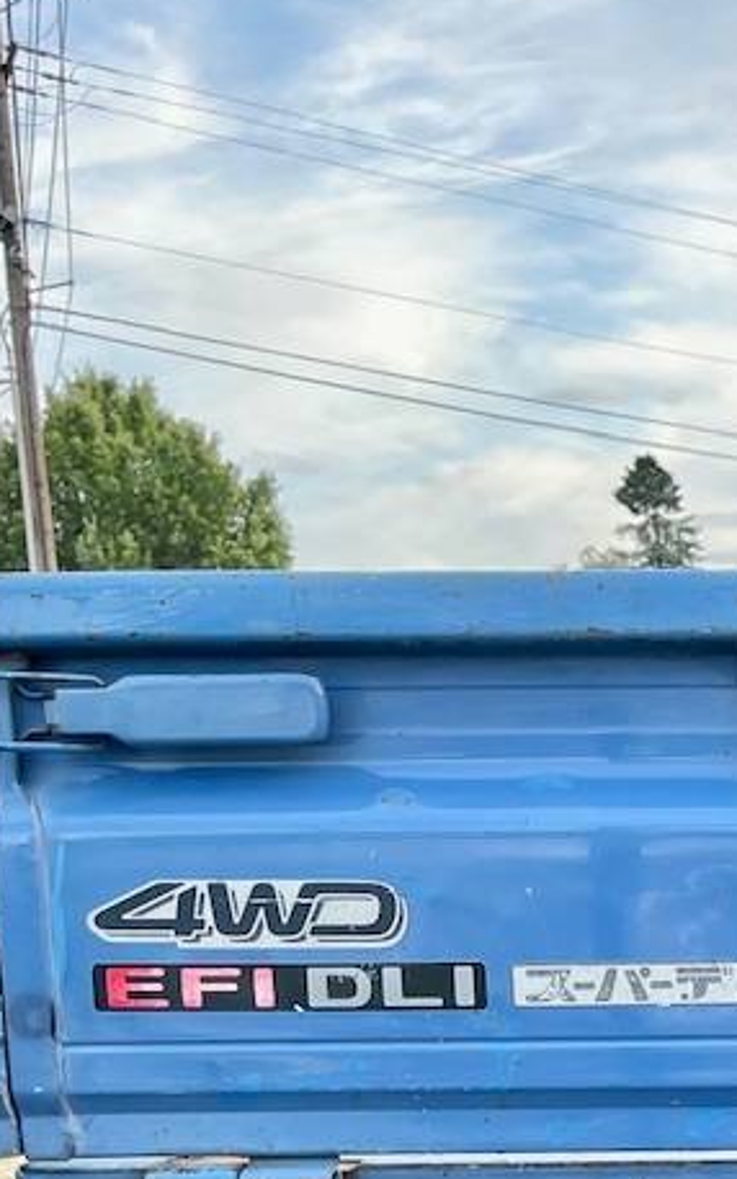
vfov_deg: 26.9
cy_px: 1053
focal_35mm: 74
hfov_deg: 14.8
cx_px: 1412
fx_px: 2380
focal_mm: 5.1
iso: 32
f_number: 1.6
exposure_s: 1/382
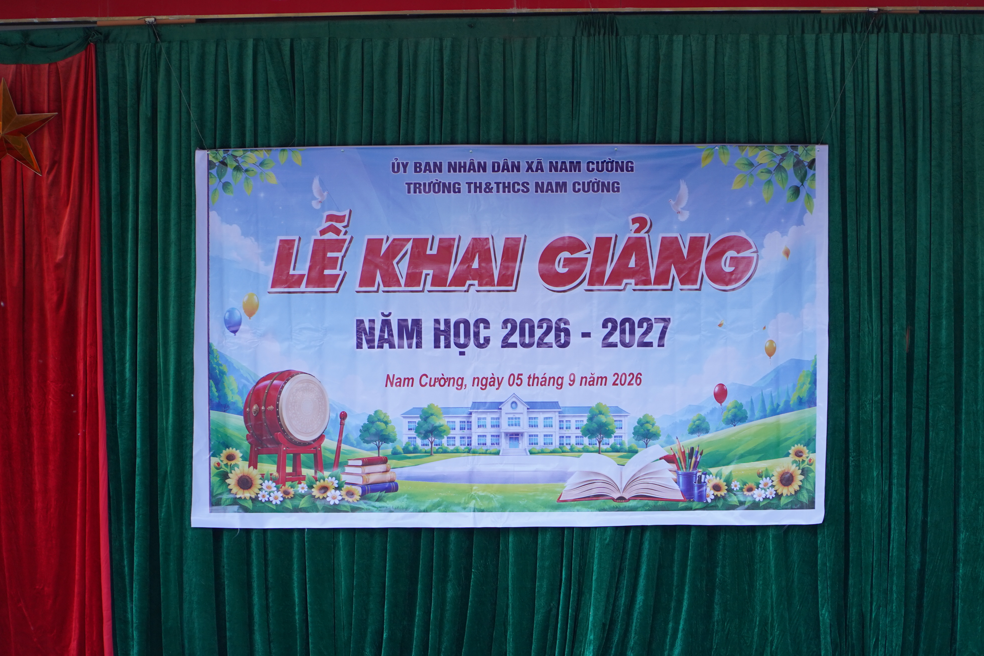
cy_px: 328
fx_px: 4291
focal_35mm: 157
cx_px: 492
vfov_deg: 8.7
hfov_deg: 13.1
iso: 500
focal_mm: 105
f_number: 4
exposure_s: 1/160
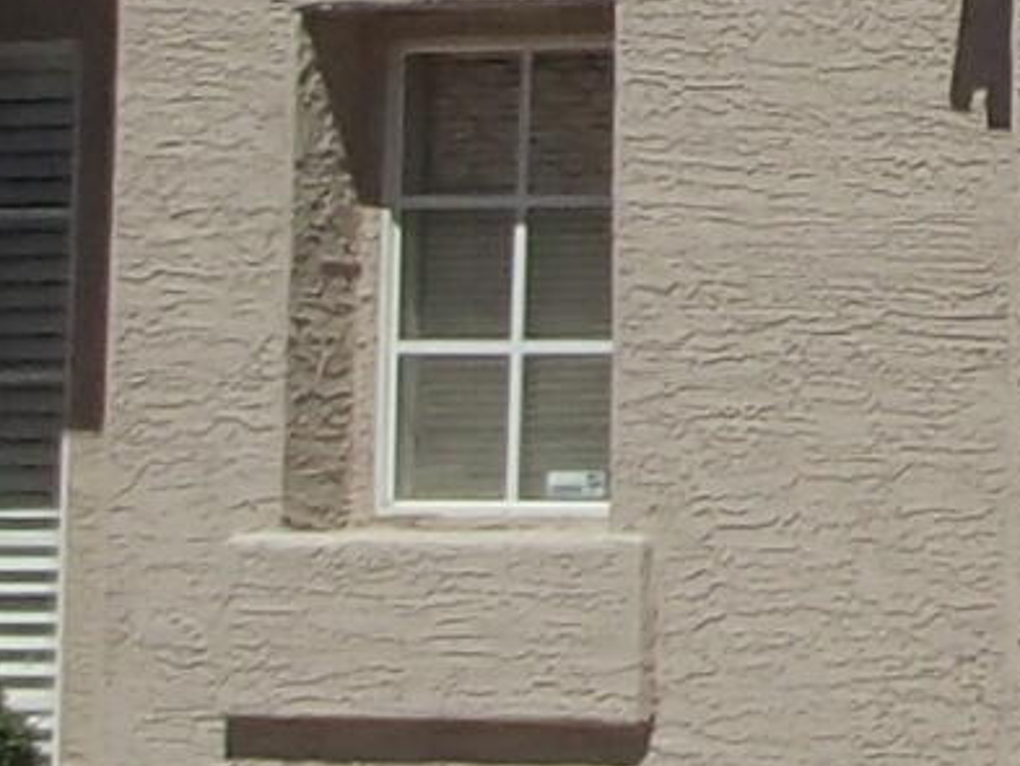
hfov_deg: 8.4
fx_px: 6750
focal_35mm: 229
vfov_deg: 6.4
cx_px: 1692
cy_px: -519
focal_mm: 5.4
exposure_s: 1/200
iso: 100
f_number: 11
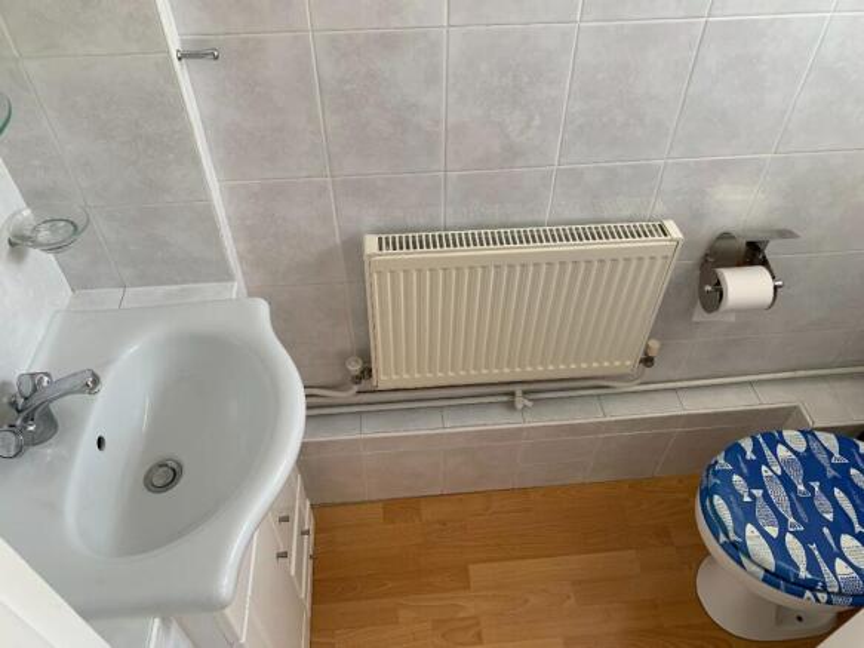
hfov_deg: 67.3
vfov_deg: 53.0
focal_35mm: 26
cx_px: 432
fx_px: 649
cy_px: 324
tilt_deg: -45.2
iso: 64
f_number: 1.8
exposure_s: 1/121
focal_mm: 4.25
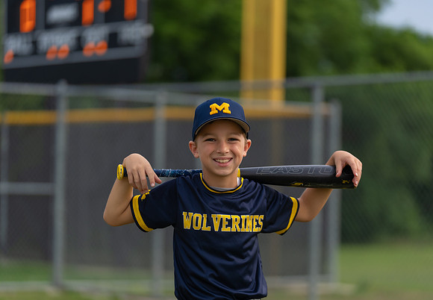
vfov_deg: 9.2
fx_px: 1873
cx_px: 217
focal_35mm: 154
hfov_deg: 13.2
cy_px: 168
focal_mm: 134
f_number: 2.8
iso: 200
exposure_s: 1/320
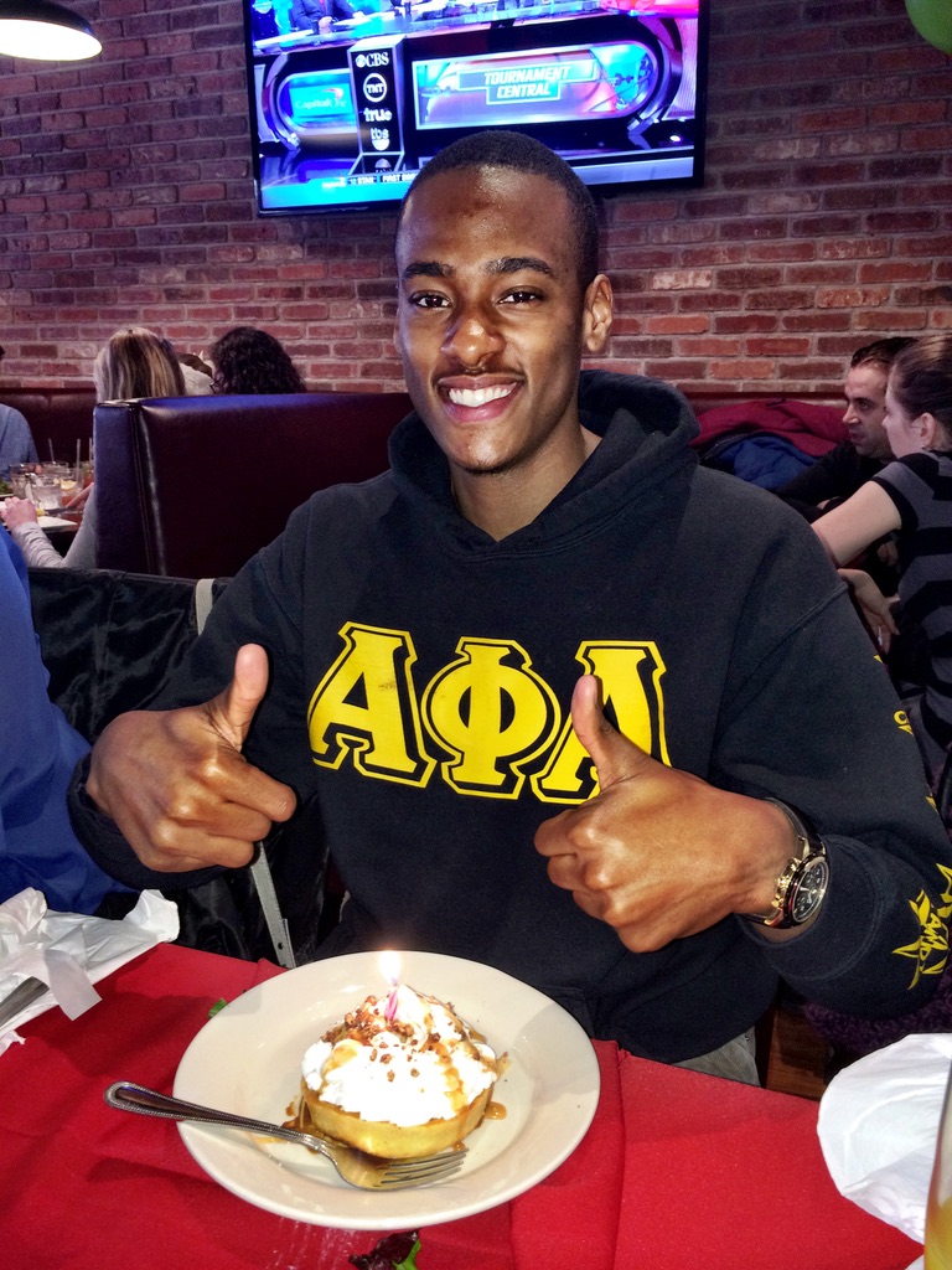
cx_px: 476
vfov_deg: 60.0
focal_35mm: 30
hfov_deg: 46.8
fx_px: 1100
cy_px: 635
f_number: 2.2
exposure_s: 1/16
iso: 80
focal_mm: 4.12
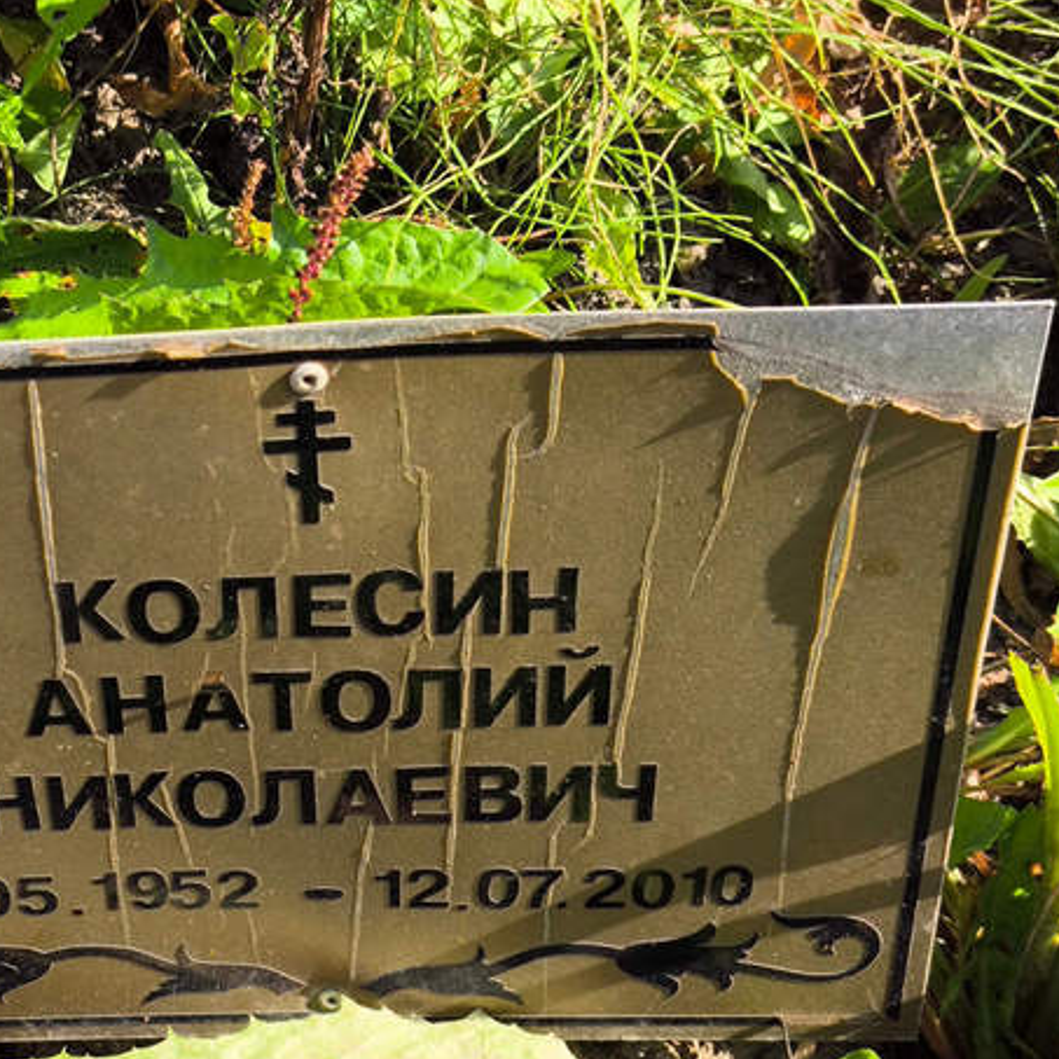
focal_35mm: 78
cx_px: 134
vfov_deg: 22.2
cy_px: 624
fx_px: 2700
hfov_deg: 21.8
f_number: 1.7
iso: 50
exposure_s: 1/550
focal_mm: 4.71
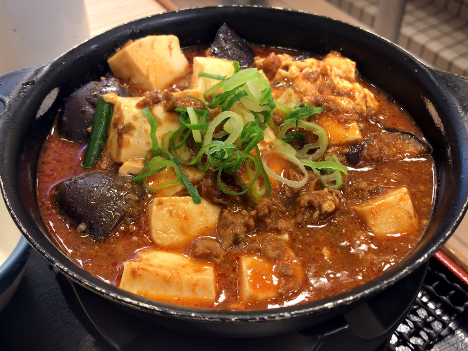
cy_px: 176
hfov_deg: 63.4
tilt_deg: -44.2
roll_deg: -0.7
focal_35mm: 28
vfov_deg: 49.7
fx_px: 379
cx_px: 234
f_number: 1.8
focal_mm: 3.99
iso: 25
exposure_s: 1/33
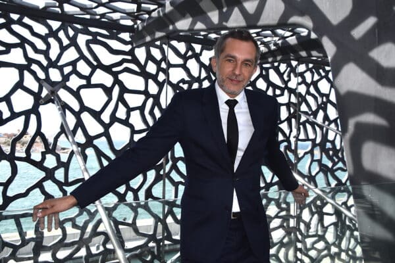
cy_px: 132
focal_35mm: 33
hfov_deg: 57.2
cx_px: 198
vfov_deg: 40.0
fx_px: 362
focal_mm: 22
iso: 100
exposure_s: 1/200
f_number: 7.1
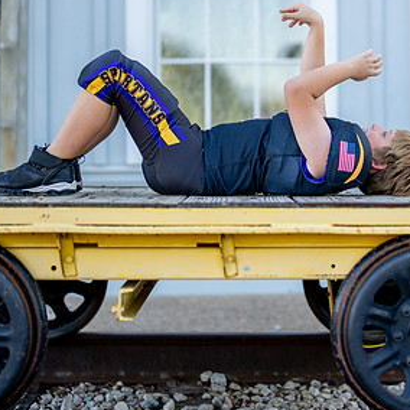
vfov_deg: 18.1
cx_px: 280
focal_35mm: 96
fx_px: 1286
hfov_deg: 18.1
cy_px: 147
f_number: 1.2
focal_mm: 50
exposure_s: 1/1600
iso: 100
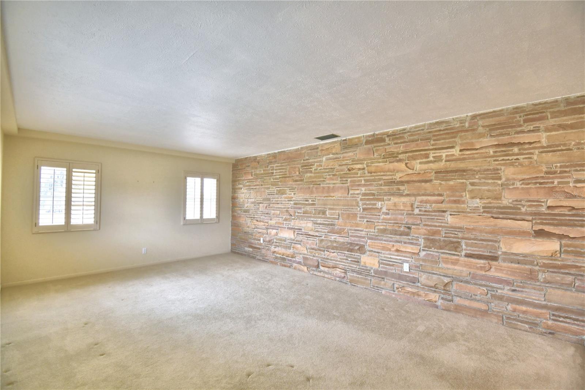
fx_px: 244
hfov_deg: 100.4
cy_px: 195
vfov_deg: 77.3
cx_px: 292
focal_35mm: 15
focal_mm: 10
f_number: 4.5
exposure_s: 1/60
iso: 400
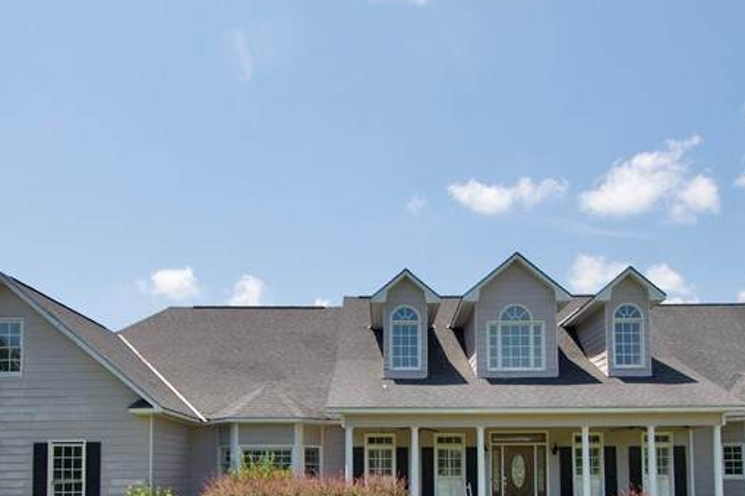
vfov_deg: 38.9
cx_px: 367
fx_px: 662
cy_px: 423
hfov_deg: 58.7
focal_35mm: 32
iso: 100
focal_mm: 10
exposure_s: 1/125
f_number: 10
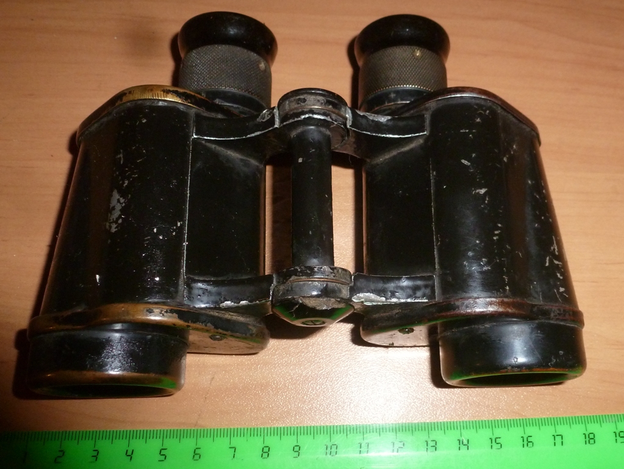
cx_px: 312
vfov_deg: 56.8
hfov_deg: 71.6
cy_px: 234
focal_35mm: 24
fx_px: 433
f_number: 3.3
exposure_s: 1/60
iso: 250
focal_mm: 4.3
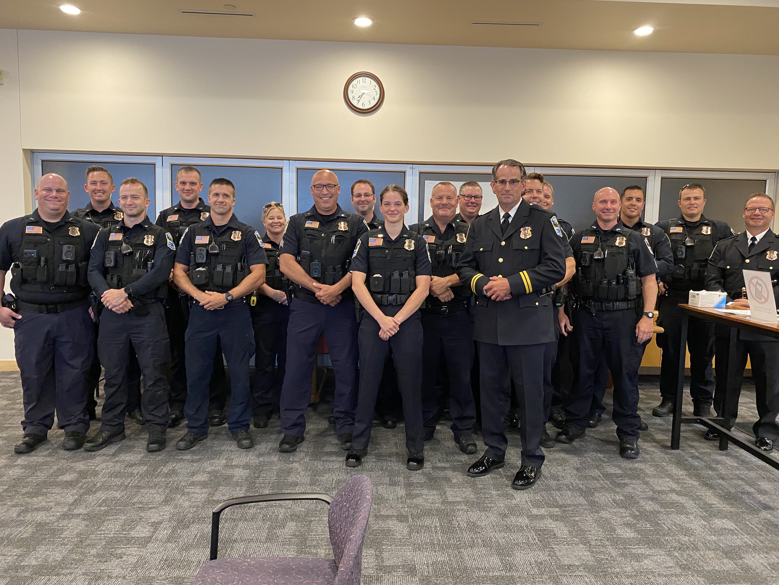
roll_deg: -1.5
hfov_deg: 67.3
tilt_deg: -5.3
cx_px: 390
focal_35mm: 26
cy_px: 292
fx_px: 585
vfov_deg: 53.1
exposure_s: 1/60
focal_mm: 4.25
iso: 400
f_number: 1.8
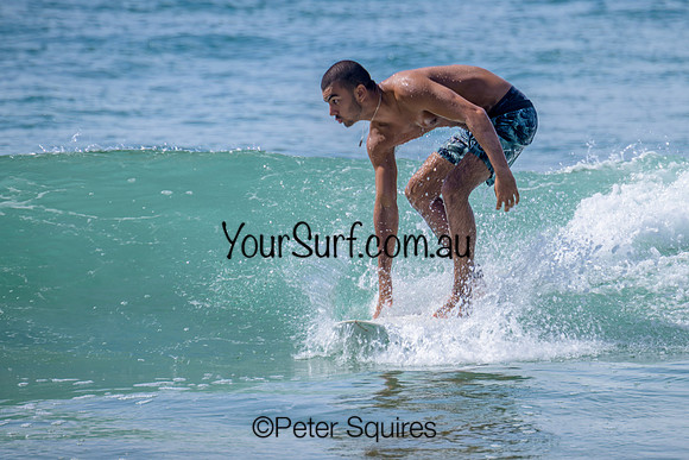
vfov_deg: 1.4
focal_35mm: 1014
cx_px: 436
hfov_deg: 2.0
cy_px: 229
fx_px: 19420
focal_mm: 800
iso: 125
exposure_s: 1/250
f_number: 11
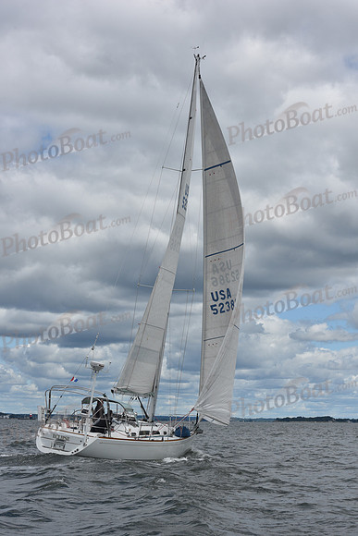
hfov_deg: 19.5
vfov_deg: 28.8
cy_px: 268
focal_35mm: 70
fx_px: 1043
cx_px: 179
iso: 250
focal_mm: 70
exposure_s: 1/800
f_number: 11
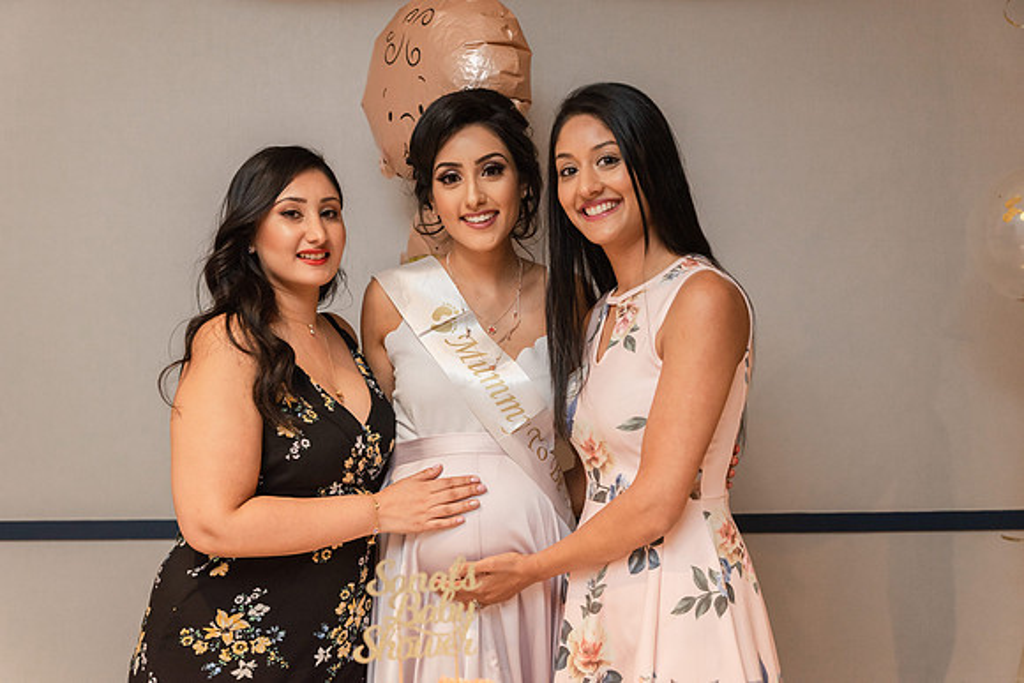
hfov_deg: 48.4
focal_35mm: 40
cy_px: 342
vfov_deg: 33.4
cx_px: 512
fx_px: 1138
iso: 2500
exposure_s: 1/160
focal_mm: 40
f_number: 4
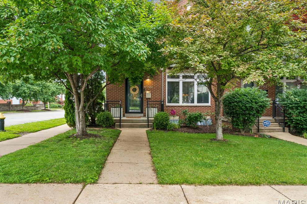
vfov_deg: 51.3
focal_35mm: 25
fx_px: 213
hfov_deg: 71.5
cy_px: 103
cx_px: 149
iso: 100
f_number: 22
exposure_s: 1/3.33
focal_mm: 24
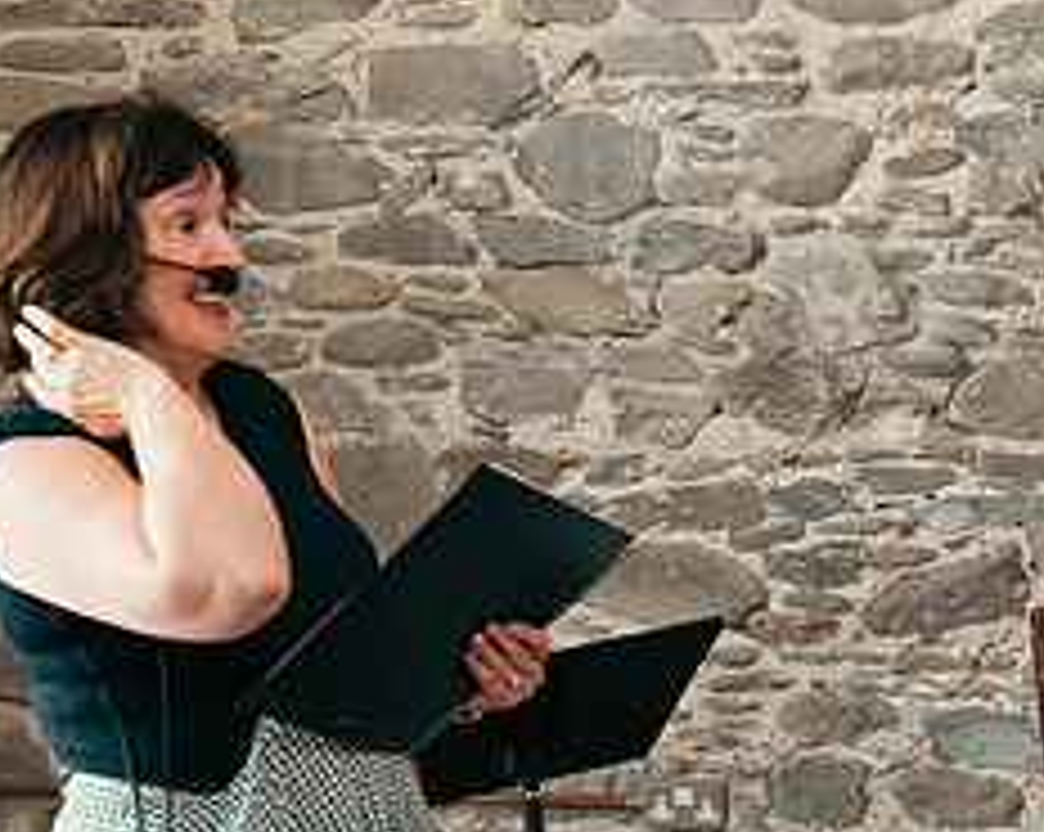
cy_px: 744
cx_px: 1138
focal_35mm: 87
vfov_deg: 17.4
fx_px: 2685
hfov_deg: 21.0
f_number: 3.5
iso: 1250
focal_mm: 37
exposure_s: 1/160
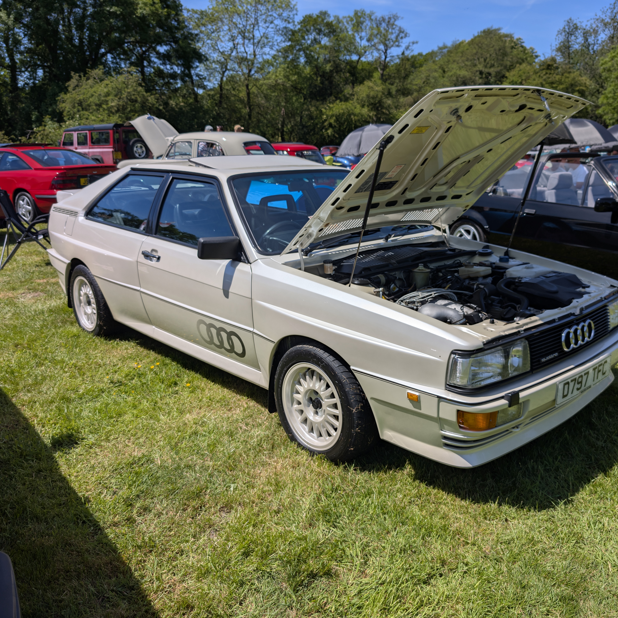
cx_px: 353
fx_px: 586
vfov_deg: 55.6
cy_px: 309
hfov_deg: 55.4
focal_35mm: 29
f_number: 1.68
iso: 20
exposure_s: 1/3040
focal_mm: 6.9
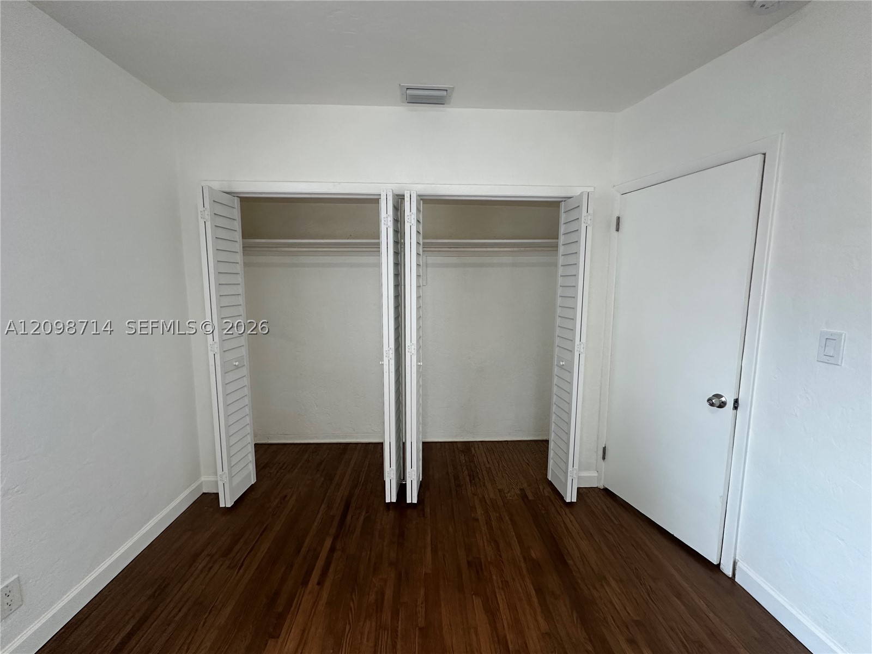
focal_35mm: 14
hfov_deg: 102.1
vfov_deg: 85.7
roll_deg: -0.4
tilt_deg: -7.2
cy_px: 327
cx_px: 436
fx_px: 353
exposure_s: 1/120
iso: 200
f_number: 2.2
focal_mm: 2.22
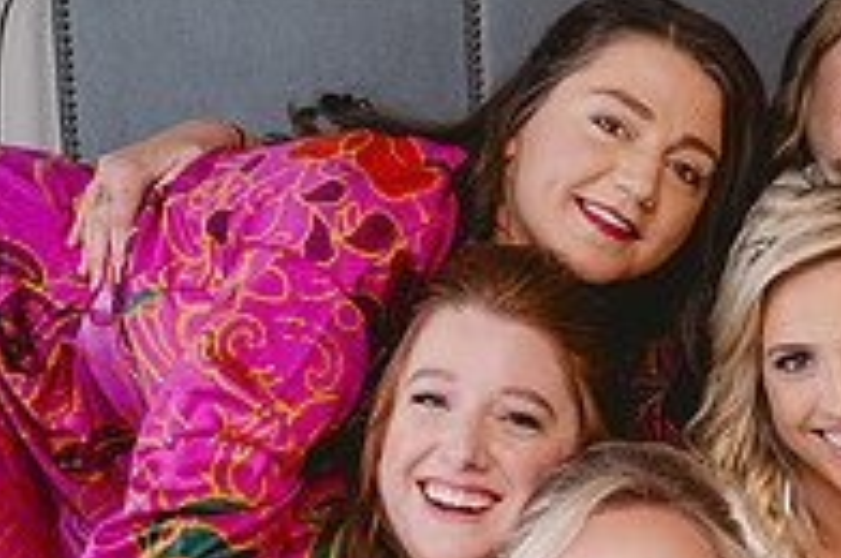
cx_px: 904
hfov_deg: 17.4
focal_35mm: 114
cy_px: 457
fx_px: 2659
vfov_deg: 11.9
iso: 1600
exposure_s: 1/200
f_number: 4
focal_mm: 32.5
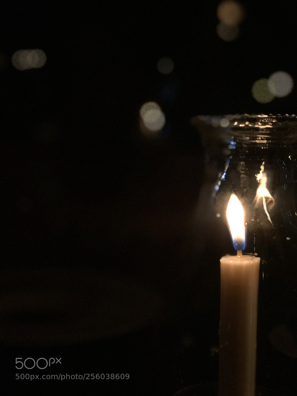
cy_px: 198
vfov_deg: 33.8
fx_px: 652
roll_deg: -0.4
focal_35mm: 57
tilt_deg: -8.7
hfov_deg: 25.7
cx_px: 148
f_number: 2.8
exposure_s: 1/50
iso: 250
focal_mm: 6.6
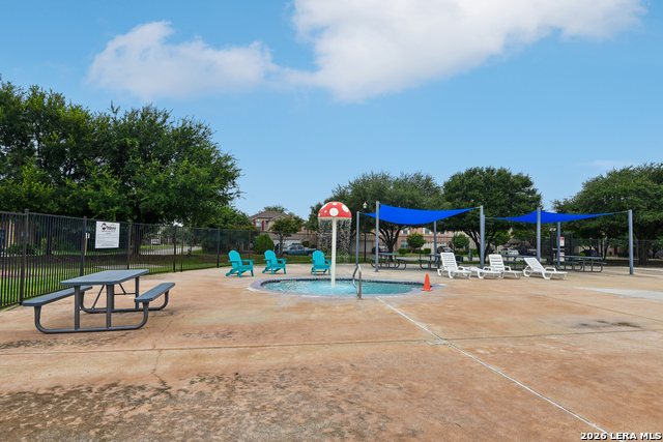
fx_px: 350
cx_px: 332
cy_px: 221
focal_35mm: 19
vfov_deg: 64.6
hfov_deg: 86.9
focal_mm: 19
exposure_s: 1/500
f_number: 8
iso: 400
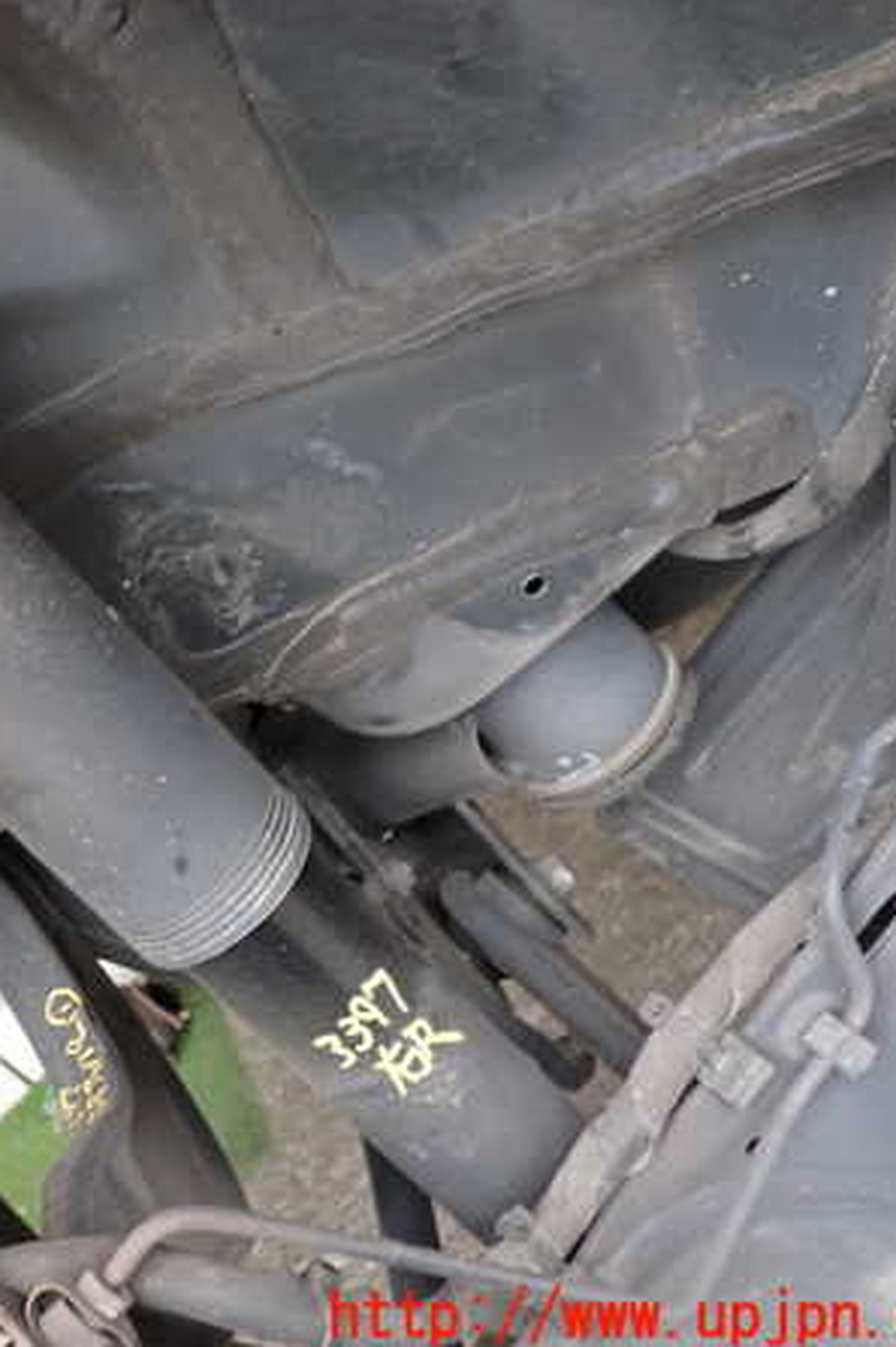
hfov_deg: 30.6
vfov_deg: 46.4
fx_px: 1569
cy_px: 677
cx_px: 106
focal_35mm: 42
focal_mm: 5.4
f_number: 2.3
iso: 200
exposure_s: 1/30
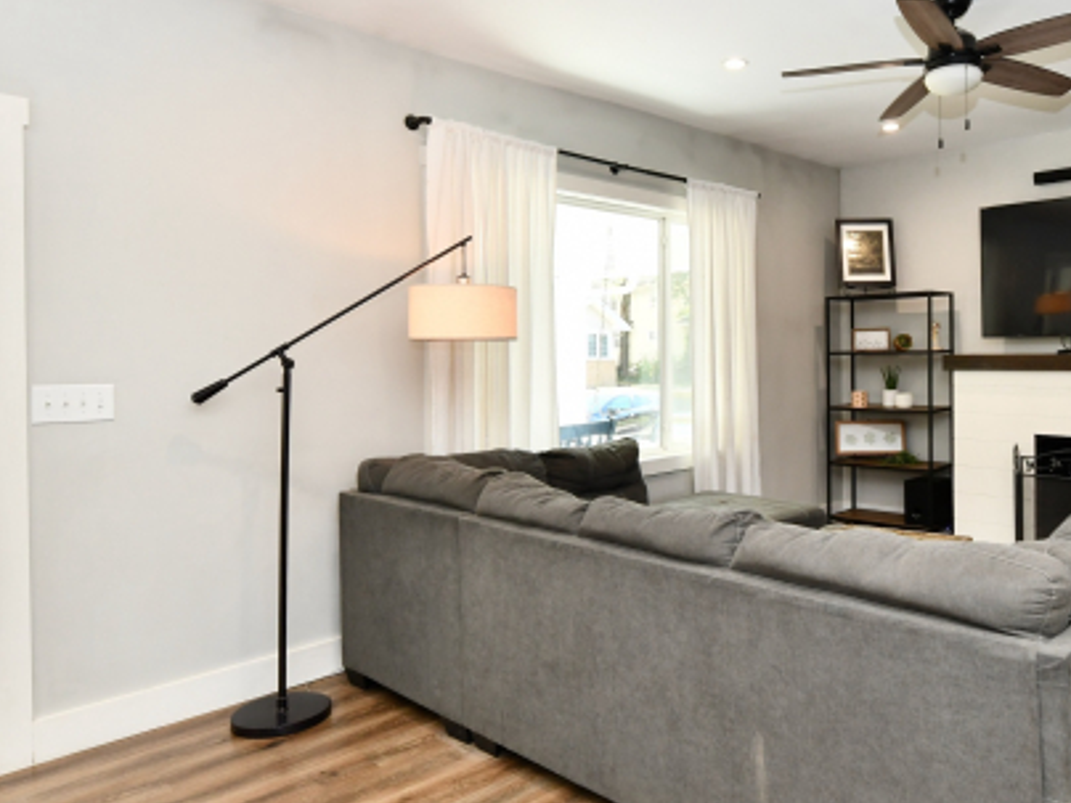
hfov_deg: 66.5
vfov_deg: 54.8
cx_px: 756
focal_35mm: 25
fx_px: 773
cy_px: 374
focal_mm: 14
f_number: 6.3
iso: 640
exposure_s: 1/60
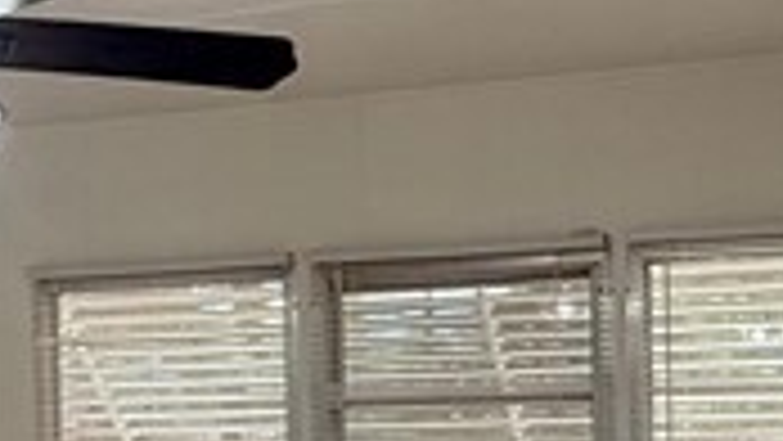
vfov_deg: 13.2
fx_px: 1869
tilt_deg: -0.3
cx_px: 198
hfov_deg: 23.4
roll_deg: +0.7
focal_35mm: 90
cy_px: 459
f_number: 2.2
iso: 80
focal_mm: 2.22
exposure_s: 1/120
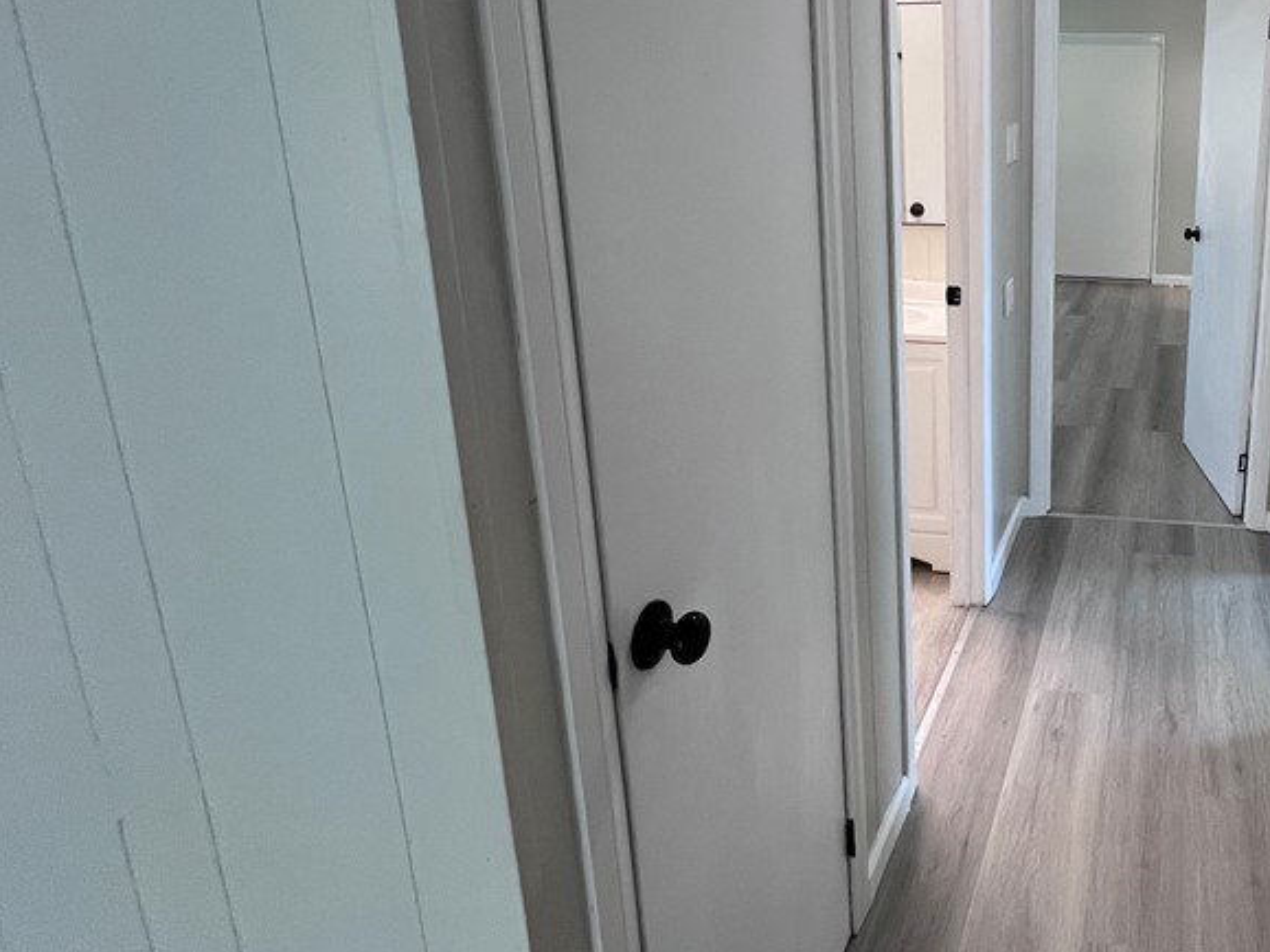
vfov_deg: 57.4
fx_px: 844
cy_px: 305
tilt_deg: -12.5
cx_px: 1084
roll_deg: -1.1
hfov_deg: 64.6
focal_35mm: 23
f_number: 1.8
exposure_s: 1/120
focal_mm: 1.57
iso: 200
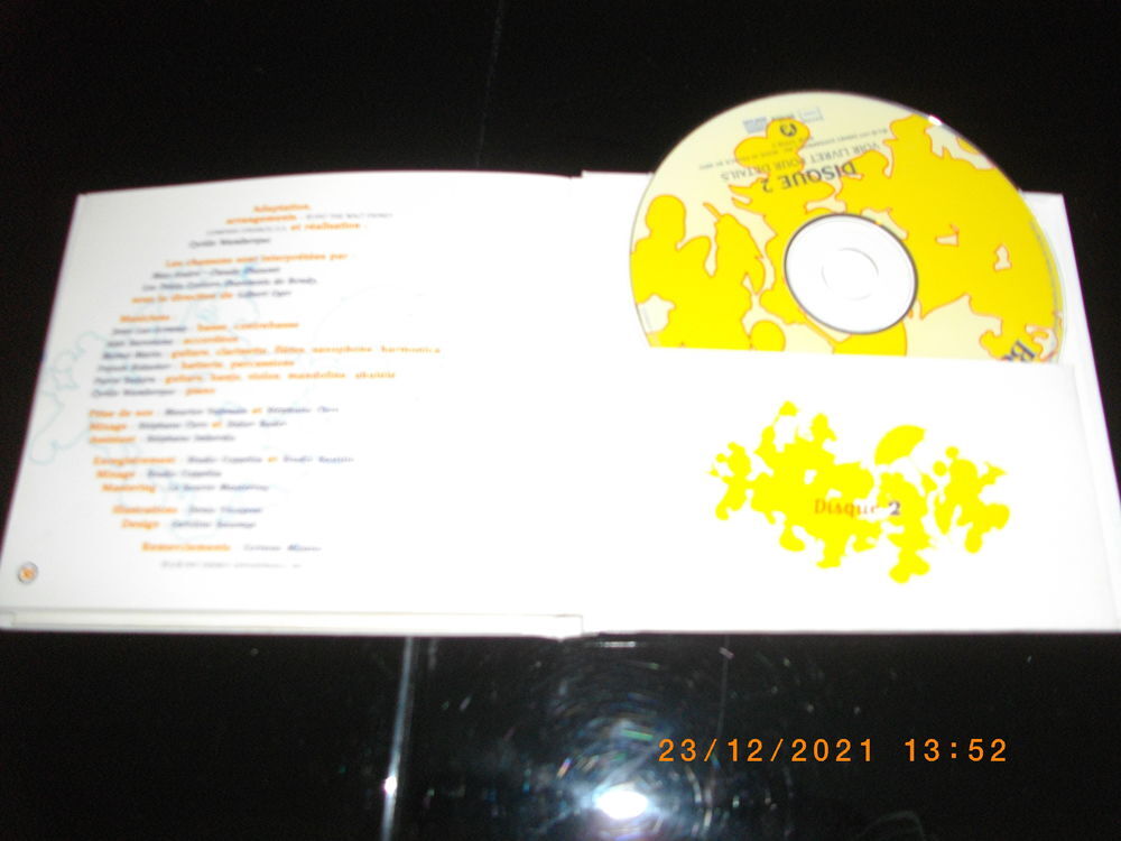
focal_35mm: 32
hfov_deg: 56.8
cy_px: 420
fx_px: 1036
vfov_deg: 44.2
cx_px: 560
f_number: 2.9
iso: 200
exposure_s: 1/50
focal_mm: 5.7
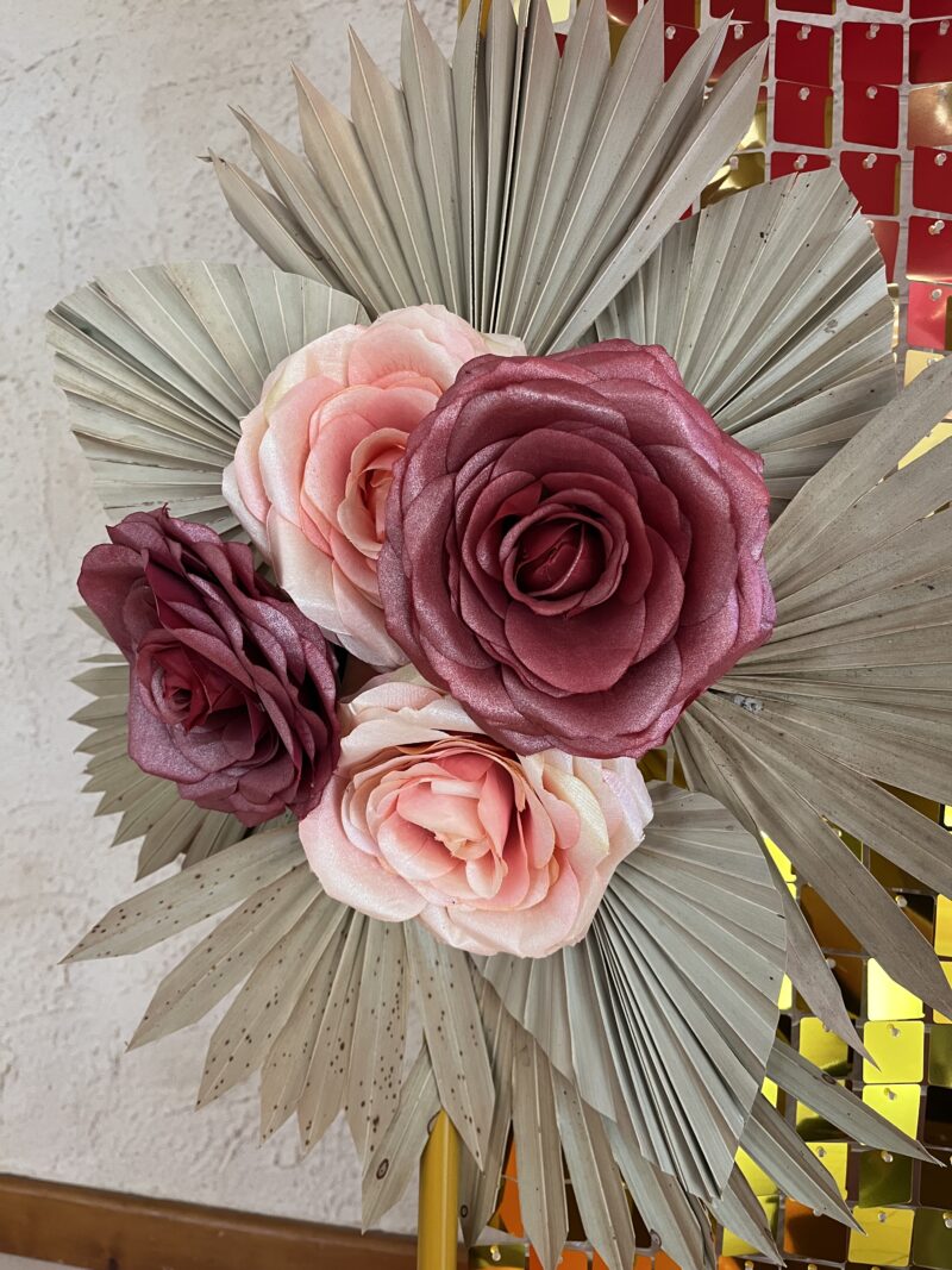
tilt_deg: -1.9
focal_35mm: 26
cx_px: 476
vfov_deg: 67.3
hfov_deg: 53.1
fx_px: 954
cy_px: 635
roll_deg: -0.5
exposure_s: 1/60
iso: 200
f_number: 1.6
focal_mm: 5.1
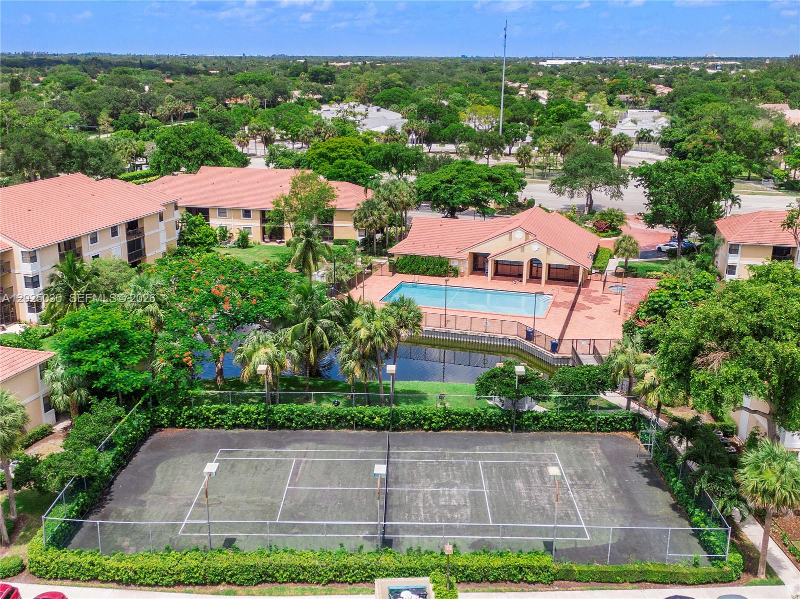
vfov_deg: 38.6
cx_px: 400
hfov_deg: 50.2
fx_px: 855
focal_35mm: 37
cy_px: 300
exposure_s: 1/800
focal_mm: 6.35
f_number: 3.4
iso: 100
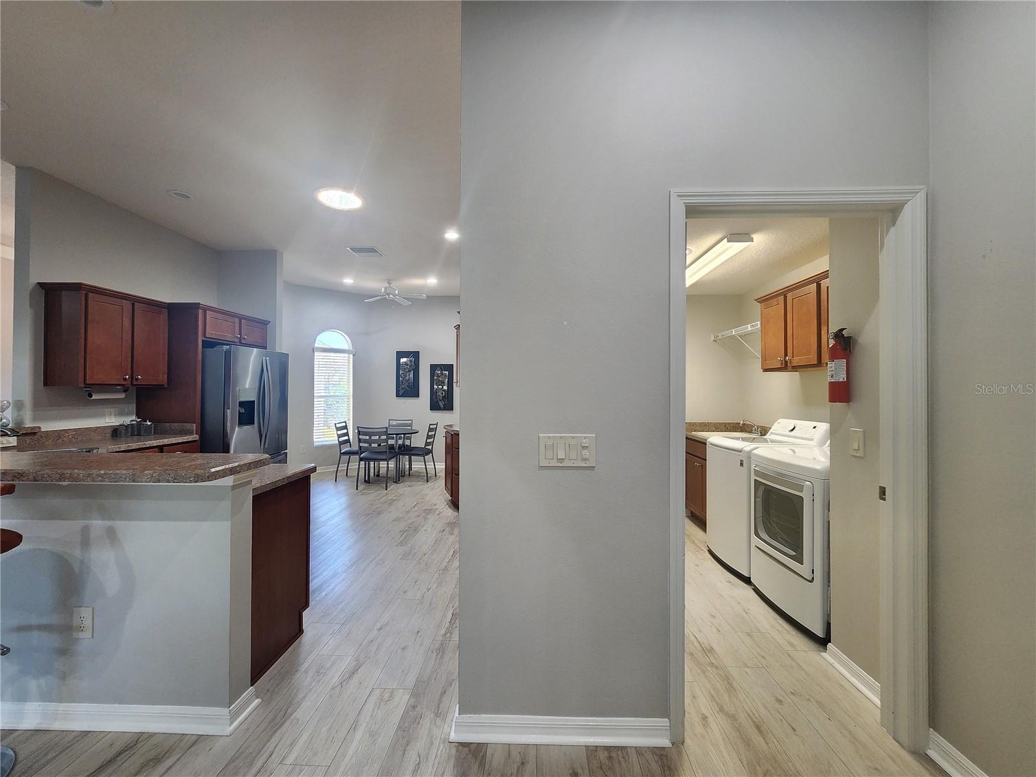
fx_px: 389
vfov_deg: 89.9
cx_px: 518
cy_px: 388
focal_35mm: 13
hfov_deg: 106.2
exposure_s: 1/60
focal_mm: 2.2
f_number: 2.2
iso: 160
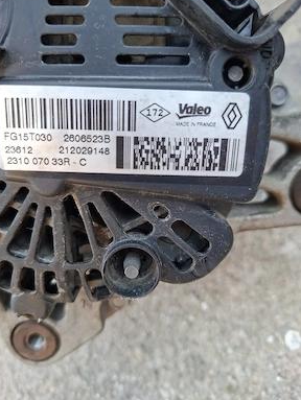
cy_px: 193
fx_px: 278
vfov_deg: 71.5
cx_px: 146
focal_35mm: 24
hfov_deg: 56.9
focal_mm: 5.54
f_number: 1.8
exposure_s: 1/100
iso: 64
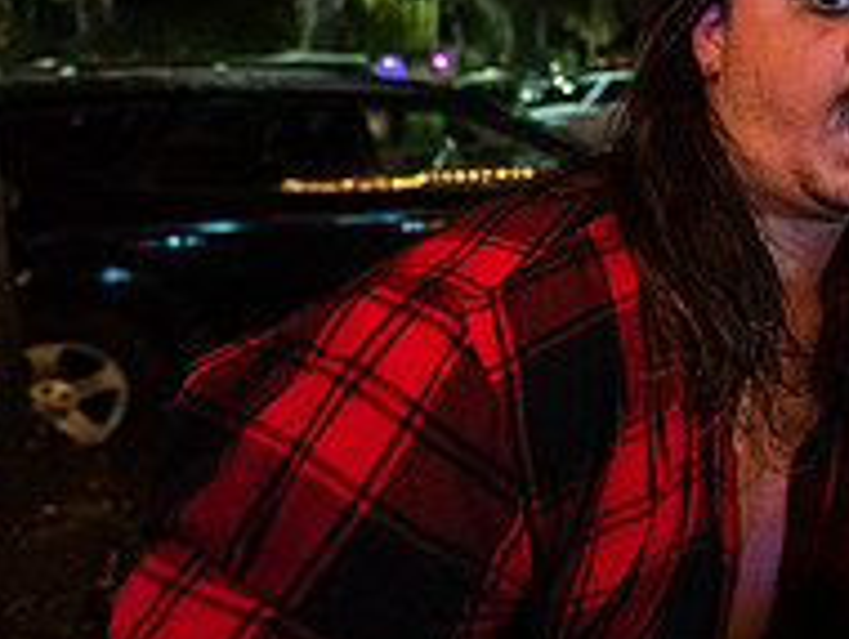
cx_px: 1077
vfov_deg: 33.3
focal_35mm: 41
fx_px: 1007
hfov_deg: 34.2
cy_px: 60
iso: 3200
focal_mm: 14
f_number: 2.8
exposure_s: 1/80
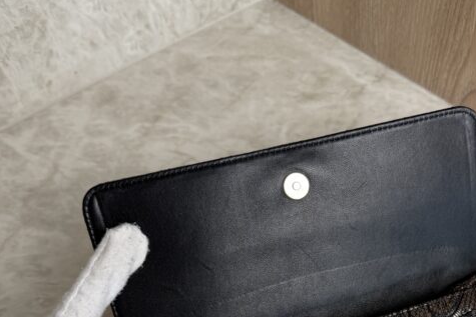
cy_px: 317
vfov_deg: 29.8
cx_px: 299
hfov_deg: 46.0
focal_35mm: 42
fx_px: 555
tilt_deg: -56.2
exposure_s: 1/120
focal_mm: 6.76
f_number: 1.78
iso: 80
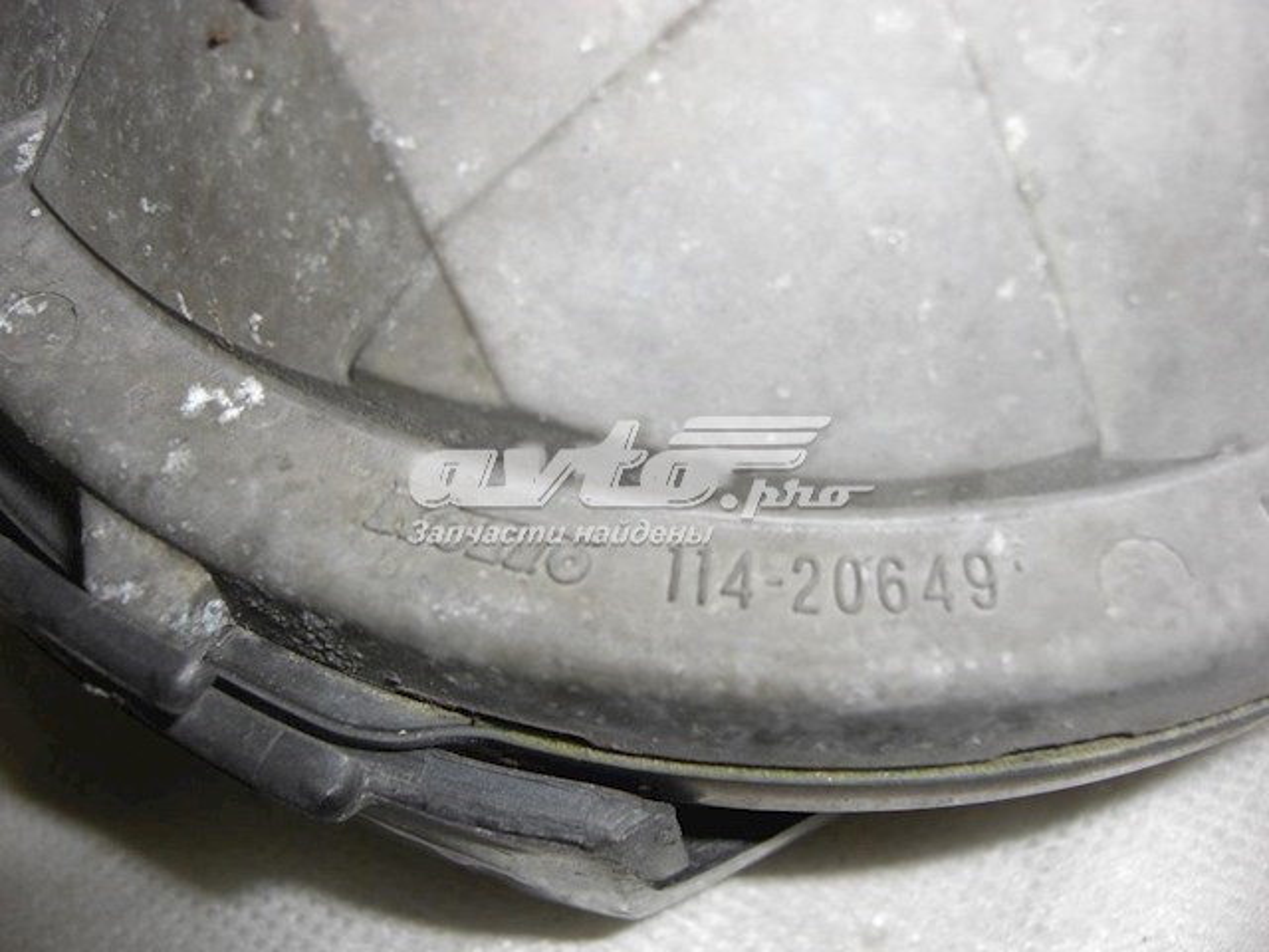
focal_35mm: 38
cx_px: 634
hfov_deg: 49.0
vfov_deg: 37.7
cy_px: 476
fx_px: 1393
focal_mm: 7.9
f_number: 4
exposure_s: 1/60
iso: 80
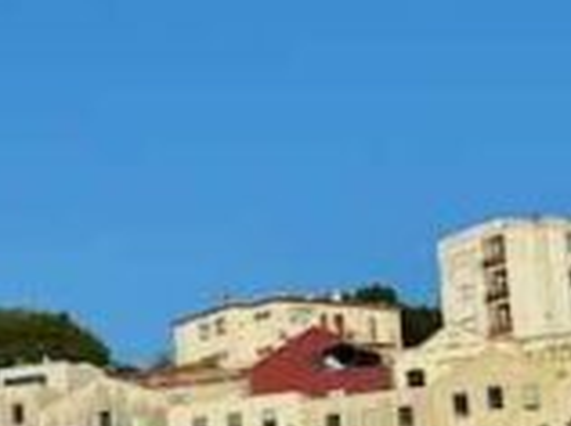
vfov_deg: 8.7
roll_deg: -0.1
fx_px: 2783
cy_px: 368
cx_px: -672
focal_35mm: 169
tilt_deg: +11.0
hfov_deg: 10.5
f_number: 1.6
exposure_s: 1/3413
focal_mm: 5.96
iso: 50
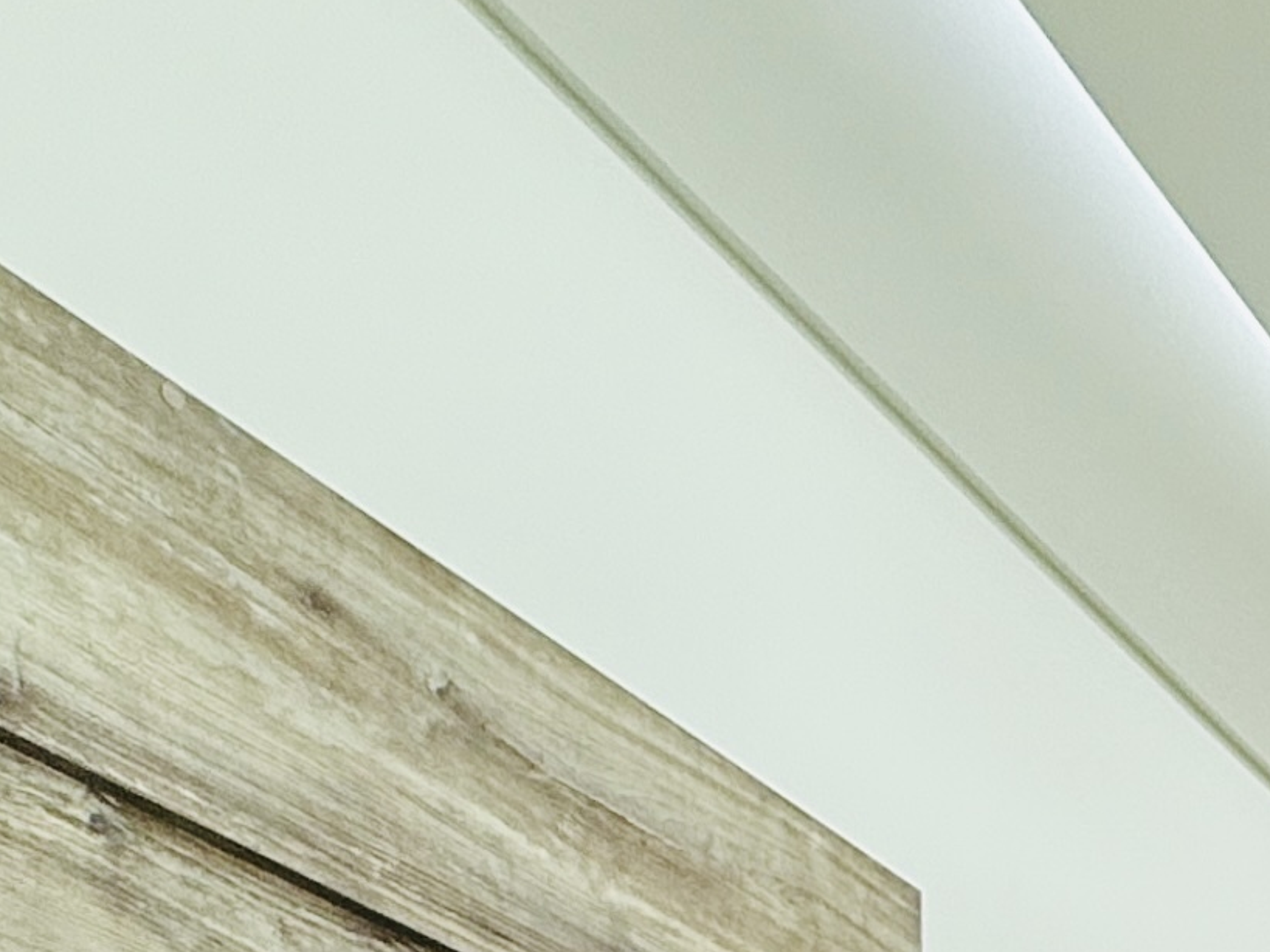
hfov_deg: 19.8
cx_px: 2396
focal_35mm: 66
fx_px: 2421
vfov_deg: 16.9
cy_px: 1866
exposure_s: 1/120
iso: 80
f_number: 2.2
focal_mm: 2.22
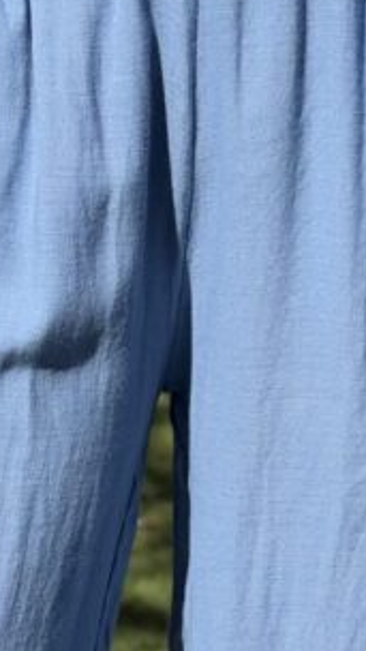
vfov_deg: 12.0
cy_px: 790
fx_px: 3037
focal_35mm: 176
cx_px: 182
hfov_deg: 6.9
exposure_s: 1/4587
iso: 64
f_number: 1.78
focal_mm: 6.76
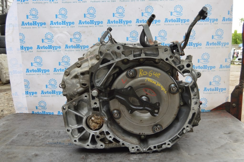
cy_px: 81
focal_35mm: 39
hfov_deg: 49.6
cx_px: 122
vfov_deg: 34.2
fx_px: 264
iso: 400
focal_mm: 26
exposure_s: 1/100
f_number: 5.6
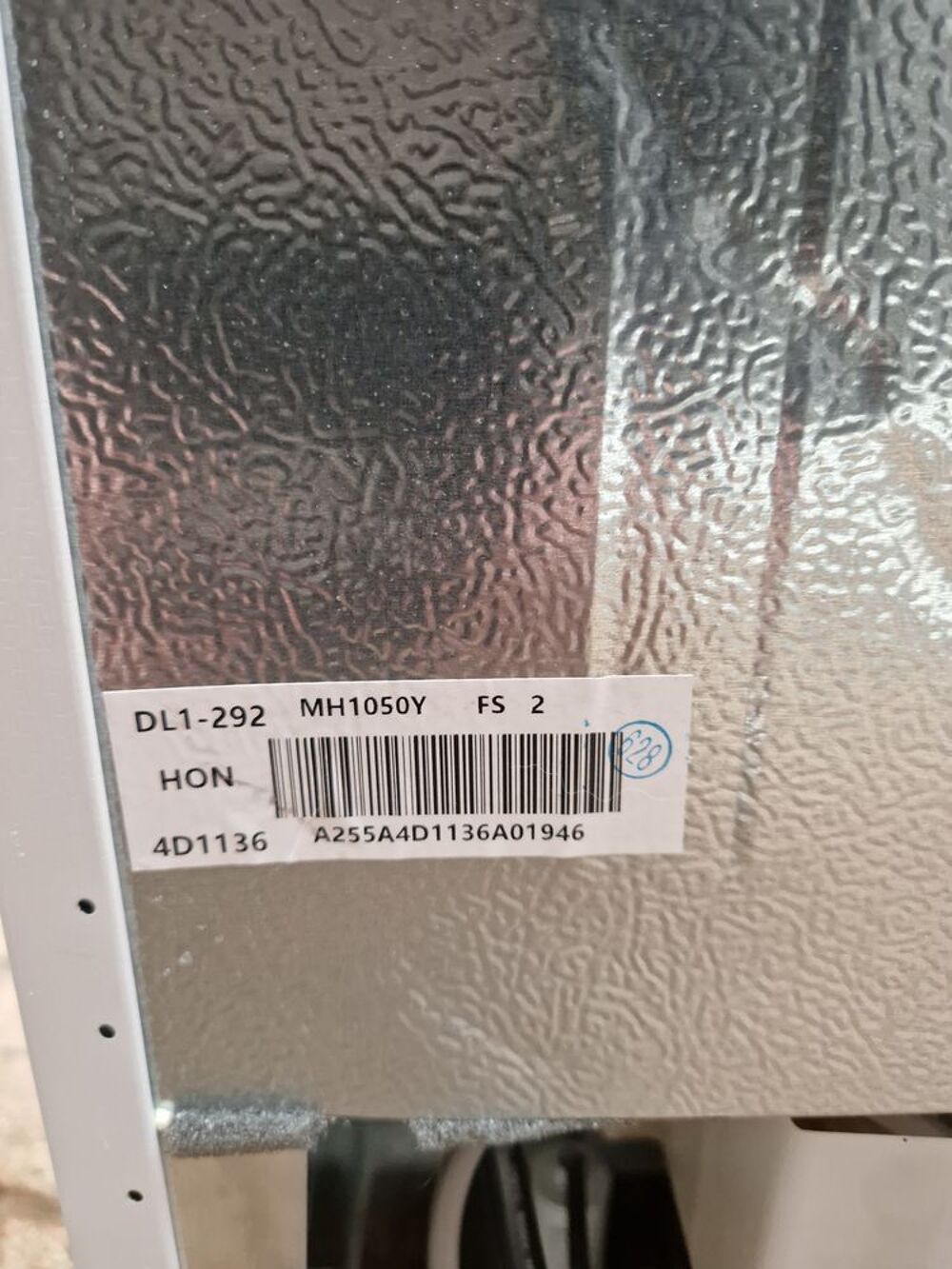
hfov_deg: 58.9
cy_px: 634
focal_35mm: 23
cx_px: 476
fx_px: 843
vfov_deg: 73.9
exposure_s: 1/100
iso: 80
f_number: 1.8
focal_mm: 5.4
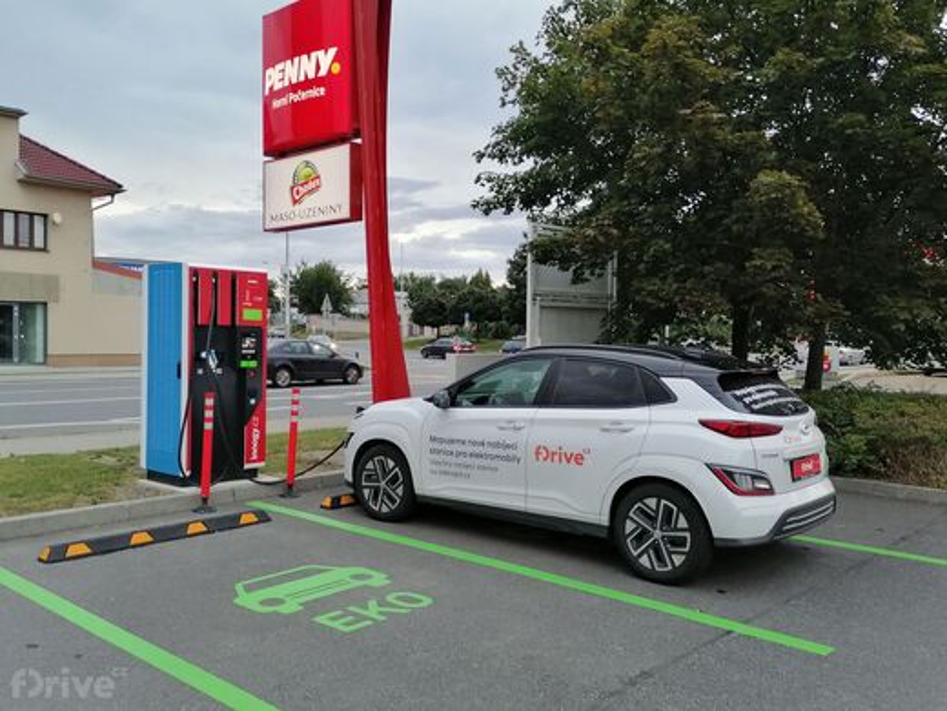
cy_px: 356
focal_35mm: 32
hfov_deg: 56.8
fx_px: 875
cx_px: 474
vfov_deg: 44.2
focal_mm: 5.3
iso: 100
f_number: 1.8
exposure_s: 1/33.3
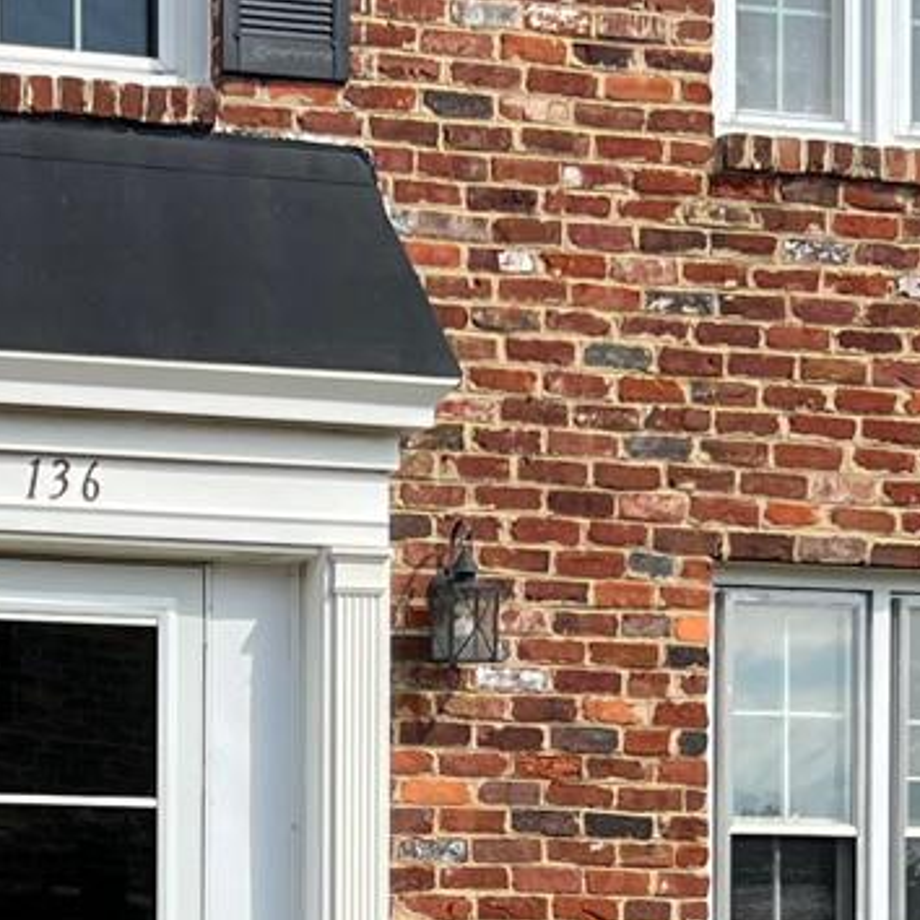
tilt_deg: -0.2
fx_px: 3939
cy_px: 962
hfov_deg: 13.3
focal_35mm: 131
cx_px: 229
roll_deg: +0.2
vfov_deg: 13.1
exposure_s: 1/3077
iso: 50
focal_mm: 5.7
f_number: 1.5
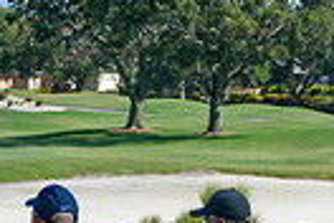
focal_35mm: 460
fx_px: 4267
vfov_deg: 3.0
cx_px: -286
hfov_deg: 4.4
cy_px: 321
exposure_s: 1/1000
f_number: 8
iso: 200
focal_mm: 70
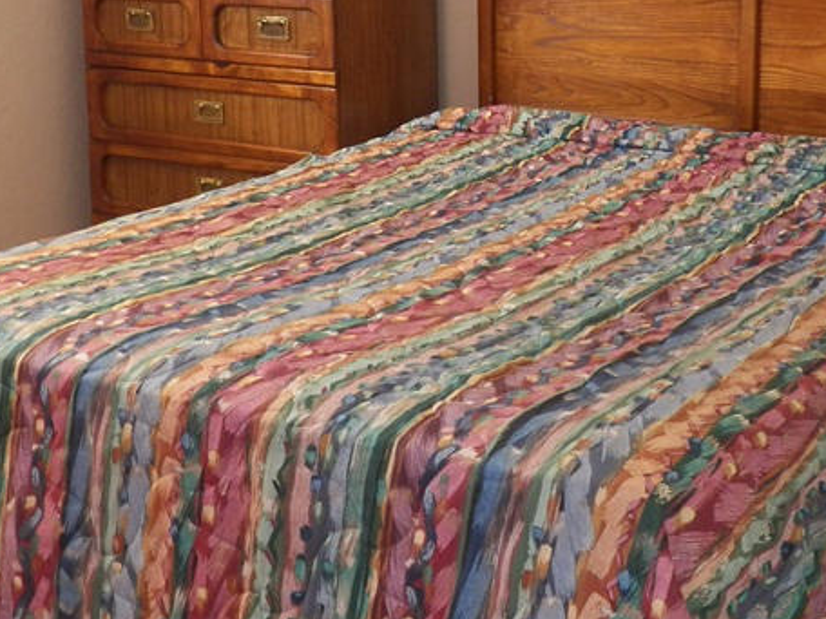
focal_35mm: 68
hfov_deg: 28.5
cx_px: 447
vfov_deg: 21.1
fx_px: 1623
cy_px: 42
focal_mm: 5.5
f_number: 2.8
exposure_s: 1/30
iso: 125
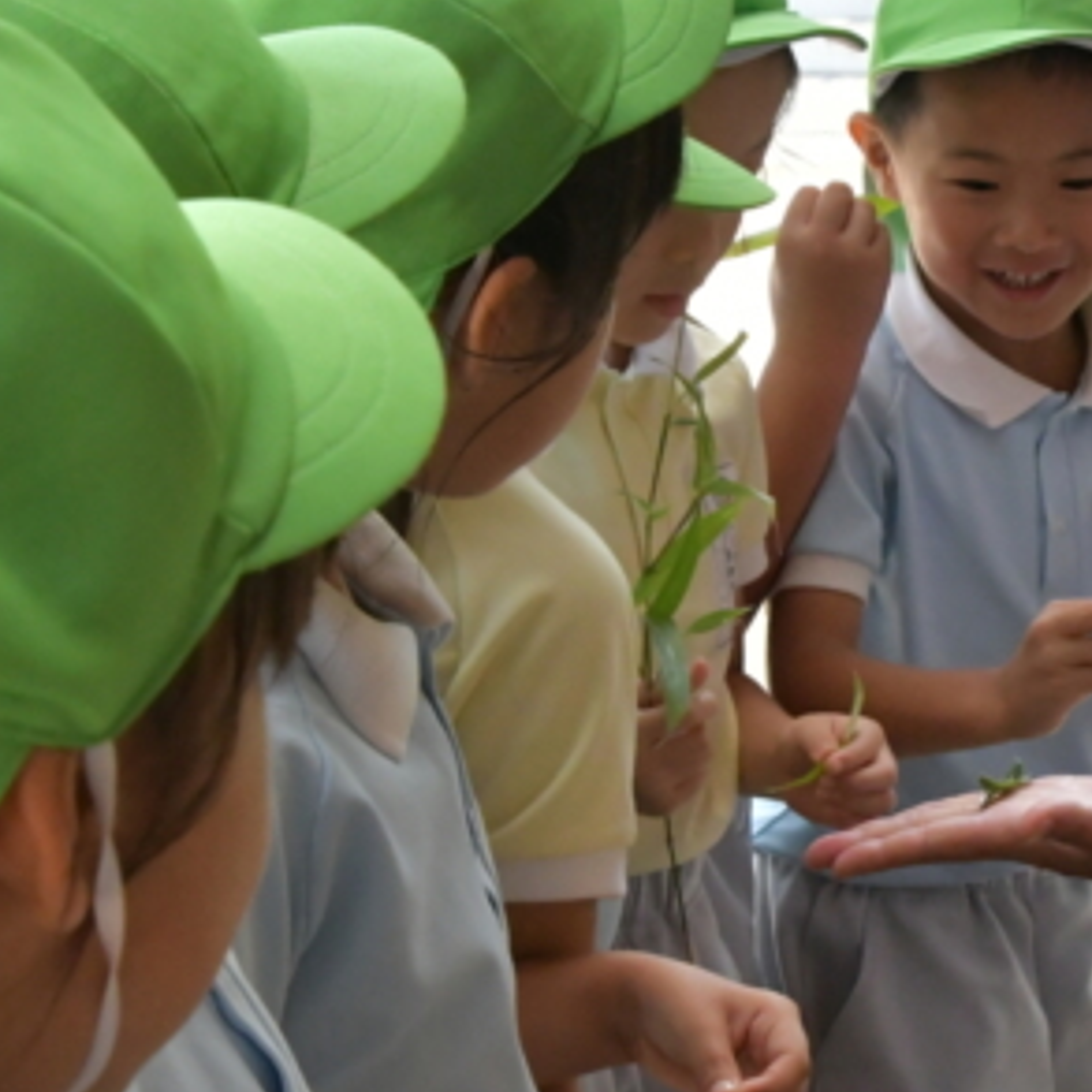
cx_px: 1137
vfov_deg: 13.7
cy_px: 600
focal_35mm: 127
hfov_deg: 13.5
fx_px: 4533
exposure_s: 1/640
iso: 4000
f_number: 13
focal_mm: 38
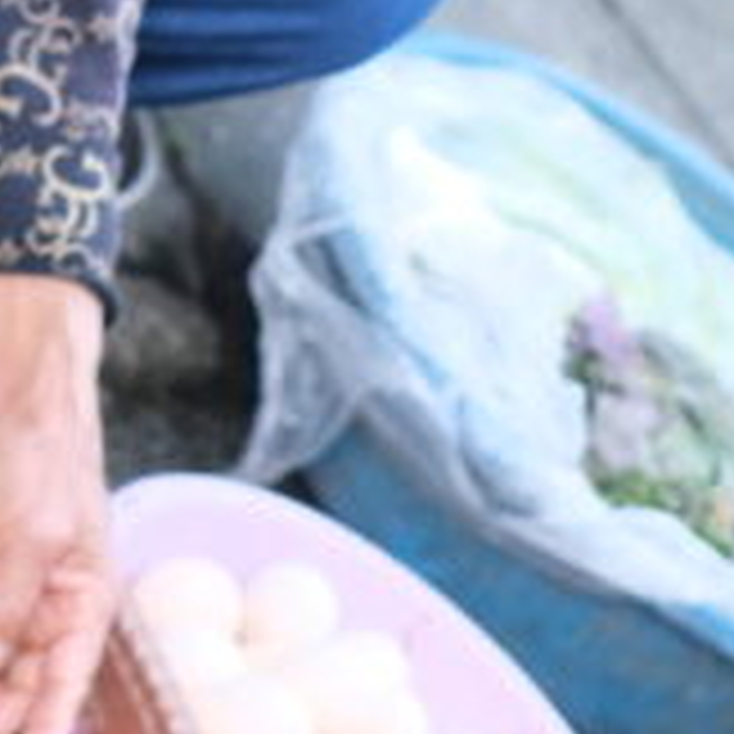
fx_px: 6789
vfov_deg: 6.1
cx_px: -725
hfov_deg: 6.0
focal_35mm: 283
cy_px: -209
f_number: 2.5
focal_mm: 35
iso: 320
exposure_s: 1/200
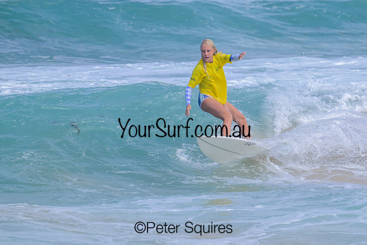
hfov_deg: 2.7
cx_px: 248
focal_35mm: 756
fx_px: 7713
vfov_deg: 1.8
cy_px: 94
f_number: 11
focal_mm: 560
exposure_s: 1/2000
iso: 640
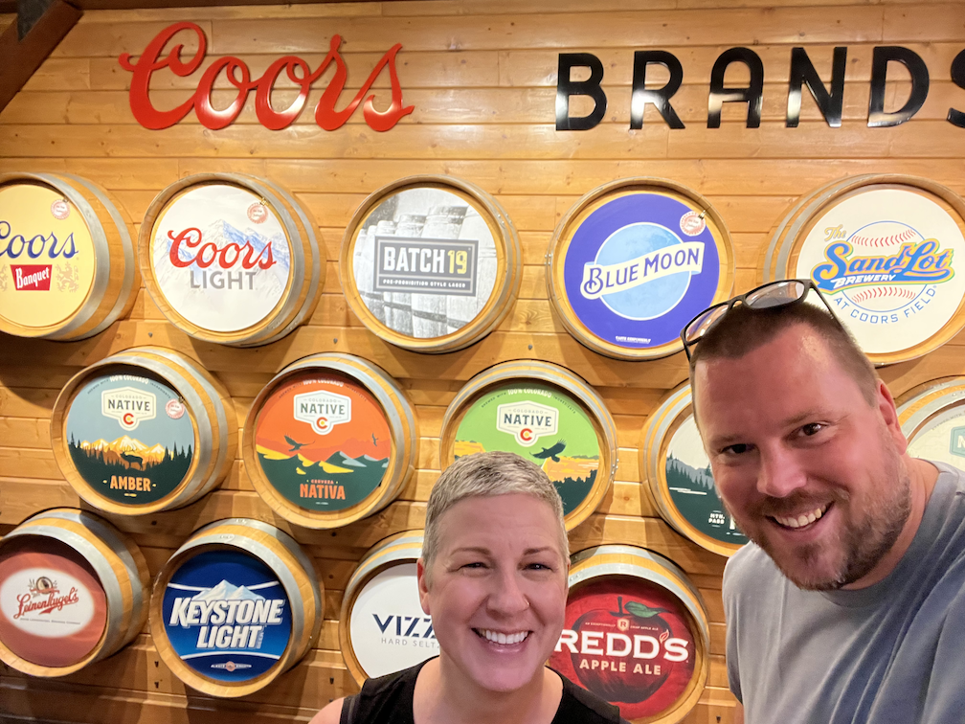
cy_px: 362
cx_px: 482
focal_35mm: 23
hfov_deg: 73.9
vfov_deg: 58.9
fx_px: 641
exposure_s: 1/40
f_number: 2.2
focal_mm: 2.71
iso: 400
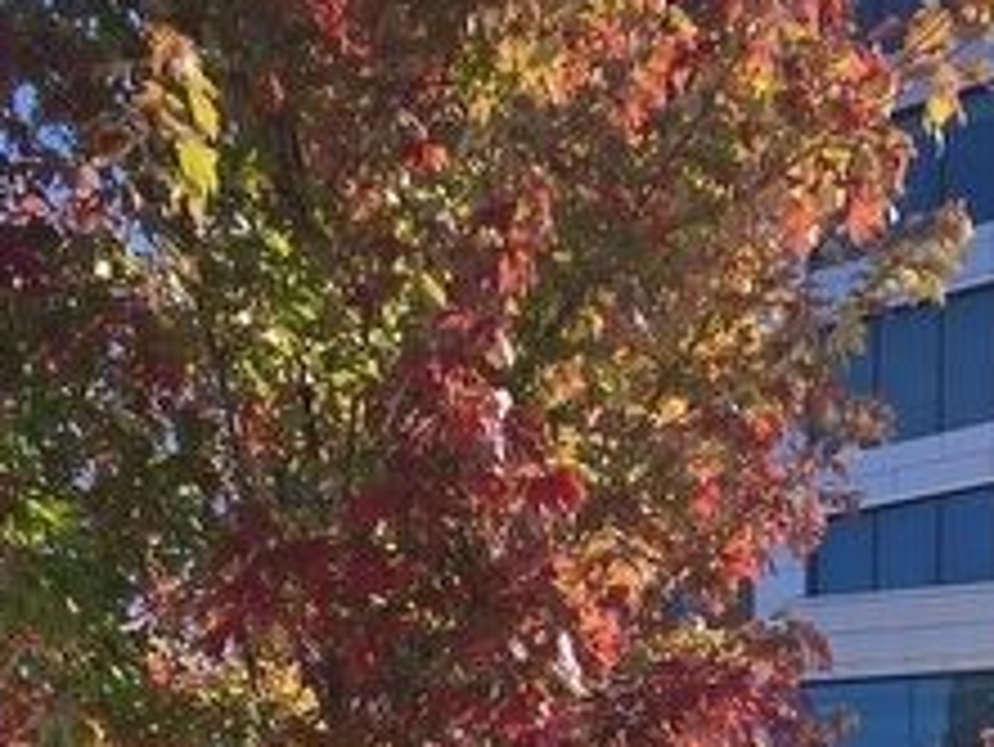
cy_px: 1174
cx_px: 544
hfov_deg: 40.4
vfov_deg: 23.4
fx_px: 1350
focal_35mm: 47
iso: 50
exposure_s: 1/2359
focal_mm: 2.2
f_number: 2.2
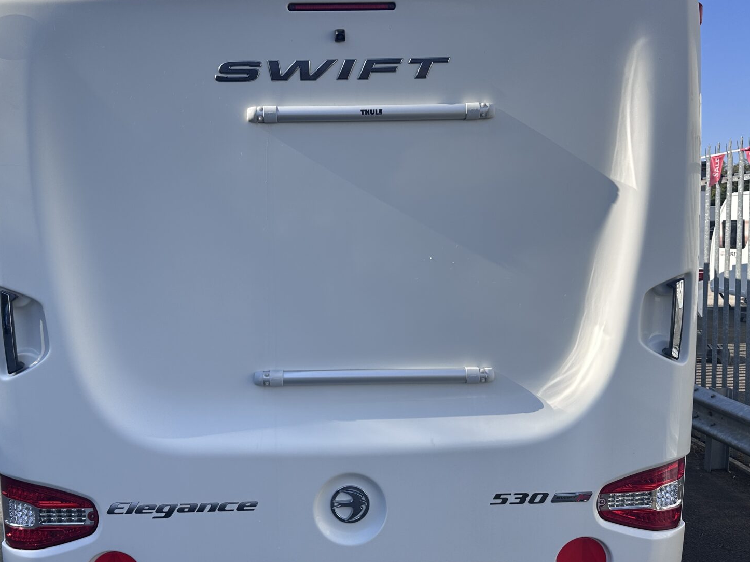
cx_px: 322
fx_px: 737
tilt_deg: -4.1
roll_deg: +0.7
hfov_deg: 53.8
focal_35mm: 34
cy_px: 287
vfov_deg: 41.8
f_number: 1.78
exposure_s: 1/3717
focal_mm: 6.86
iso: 80
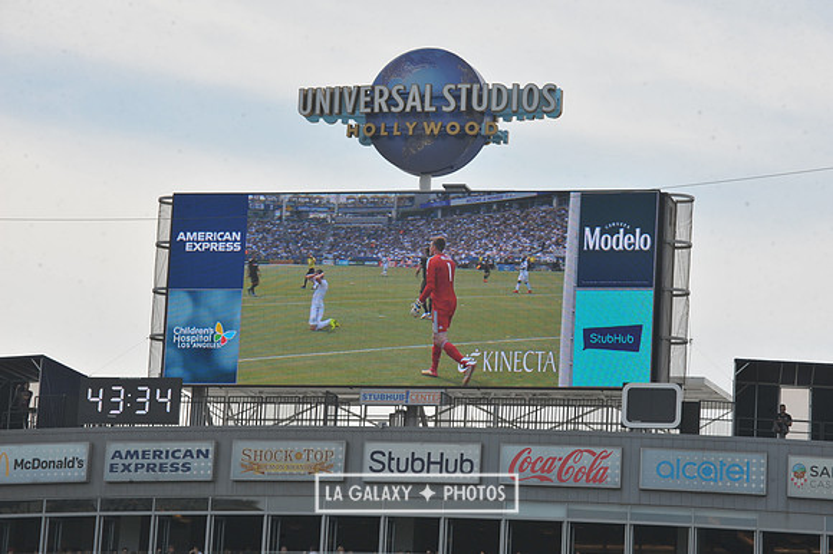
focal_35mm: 175
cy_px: 277
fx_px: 4047
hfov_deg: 11.8
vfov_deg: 7.8
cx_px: 416
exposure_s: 1/500
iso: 320
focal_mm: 175
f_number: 11
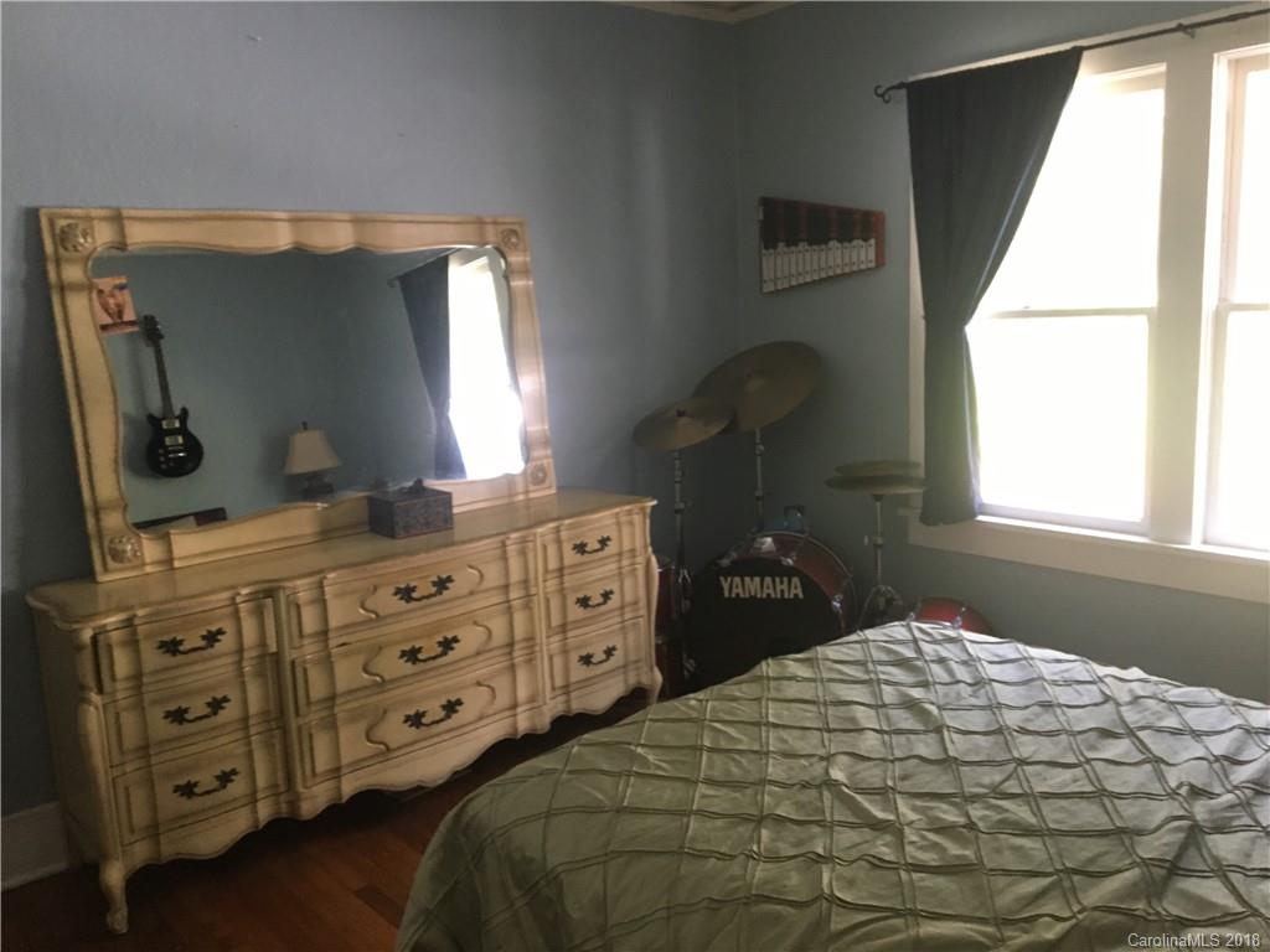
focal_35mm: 29
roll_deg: +1.7
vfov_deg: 48.2
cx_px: 635
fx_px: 1064
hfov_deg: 61.7
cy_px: 476
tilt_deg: -9.4
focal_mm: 4.15
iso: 125
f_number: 2.2
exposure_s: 1/30
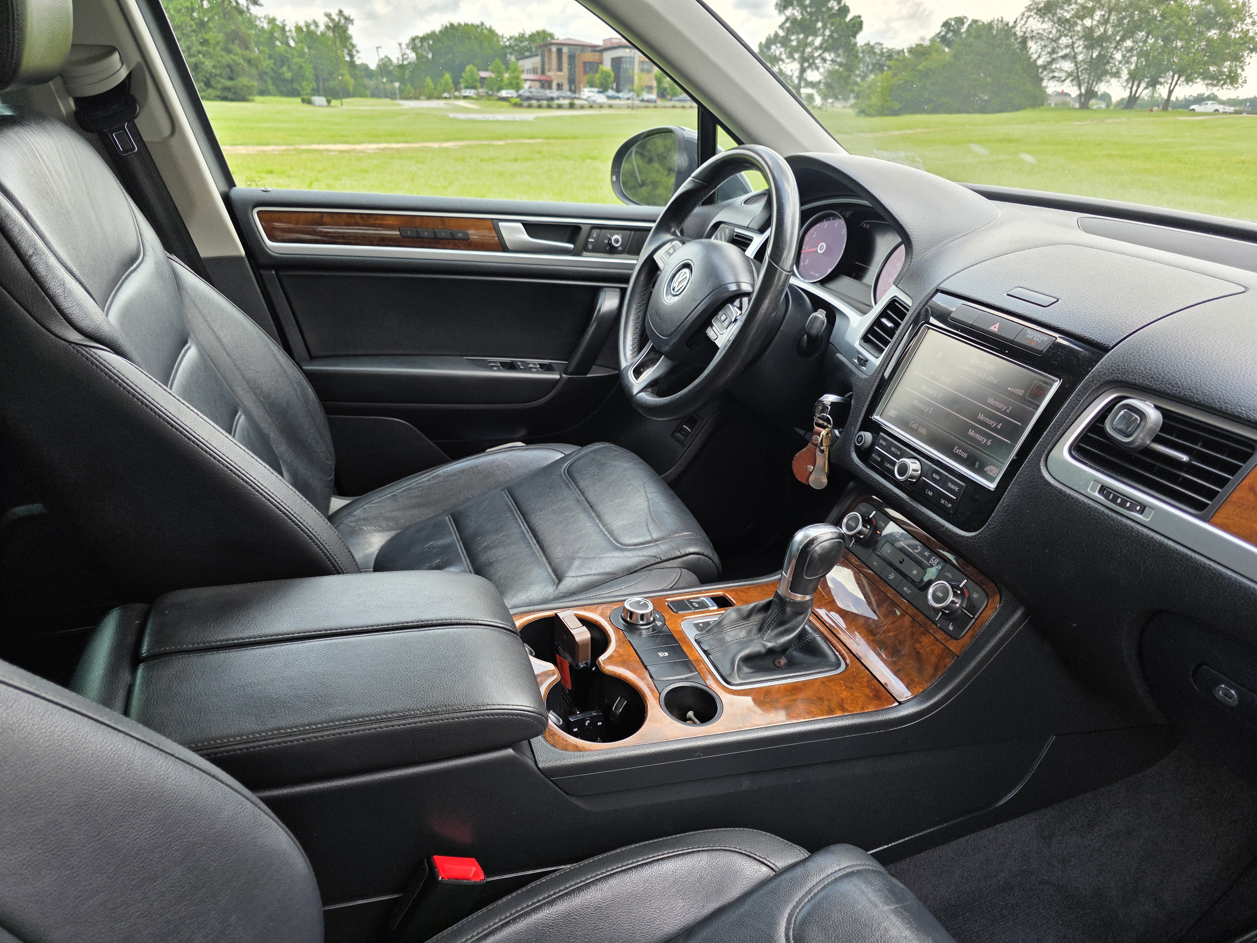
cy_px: 472
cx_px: 628
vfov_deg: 58.9
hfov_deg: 73.9
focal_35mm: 23
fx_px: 835
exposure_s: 1/359
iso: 50
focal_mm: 6.3
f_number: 1.7
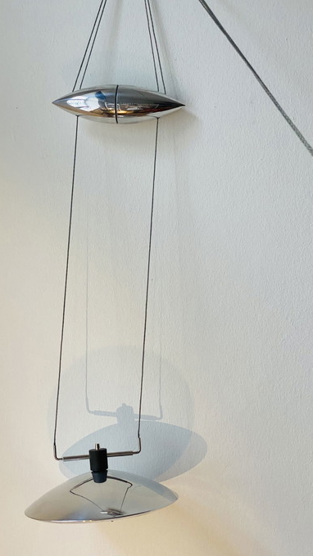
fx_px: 841
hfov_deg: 21.1
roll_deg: -2.7
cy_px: 279
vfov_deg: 36.6
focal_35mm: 57
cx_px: 142
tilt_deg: -3.1
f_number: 2
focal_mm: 6
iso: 100
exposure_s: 1/100
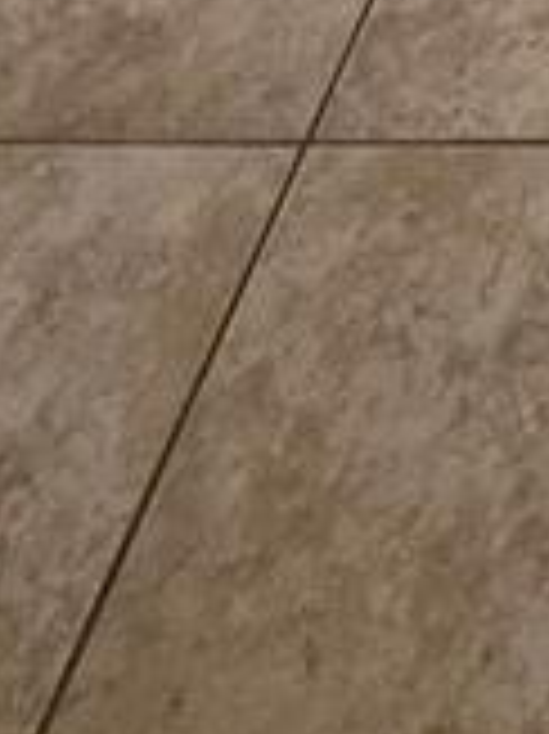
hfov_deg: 13.2
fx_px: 2033
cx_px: 1107
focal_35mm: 96
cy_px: -1765
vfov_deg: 9.9
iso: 125
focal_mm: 1.7
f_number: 2.2
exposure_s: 1/60
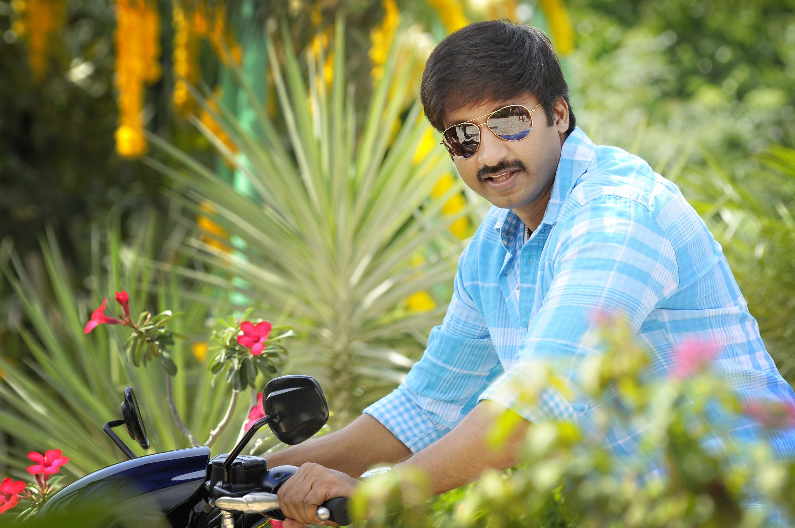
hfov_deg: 6.9
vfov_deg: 4.6
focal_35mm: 300
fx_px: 6617
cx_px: 398
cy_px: 264
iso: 320
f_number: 6.3
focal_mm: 200
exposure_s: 1/200
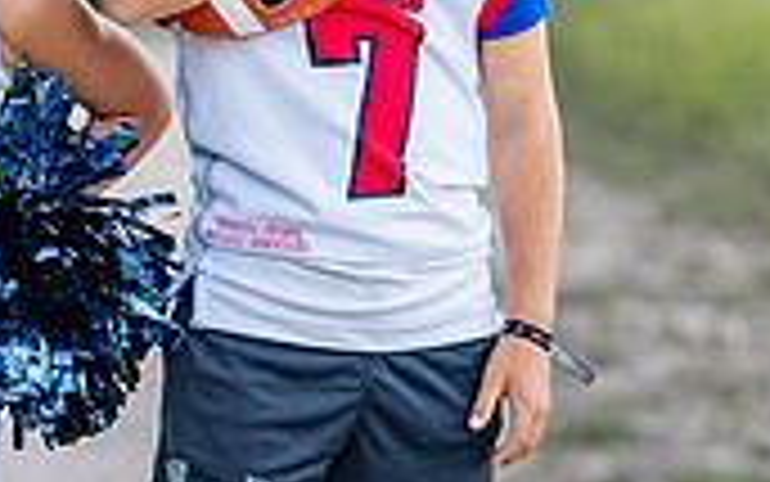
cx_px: 226
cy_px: 318
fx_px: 4513
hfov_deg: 9.7
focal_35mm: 215
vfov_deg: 6.1
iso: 100
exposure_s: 1/500
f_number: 1.2
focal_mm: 50
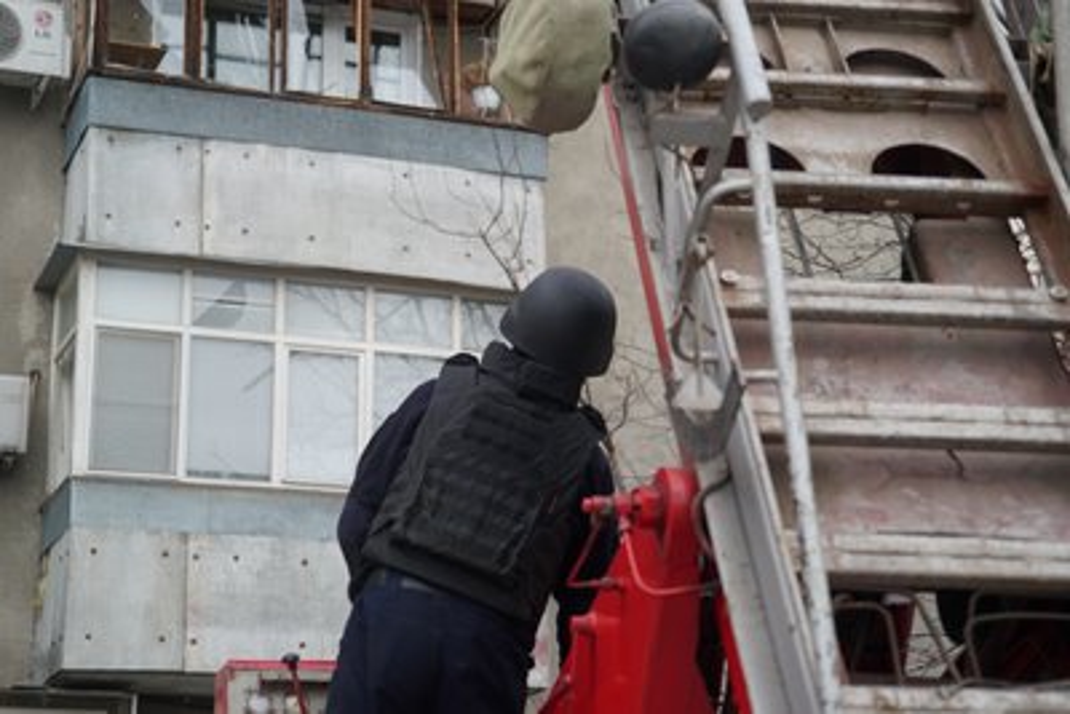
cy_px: 357
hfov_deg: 24.5
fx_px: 2468
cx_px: 535
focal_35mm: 83
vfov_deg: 16.5
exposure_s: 1/160
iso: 400
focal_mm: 83
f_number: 5
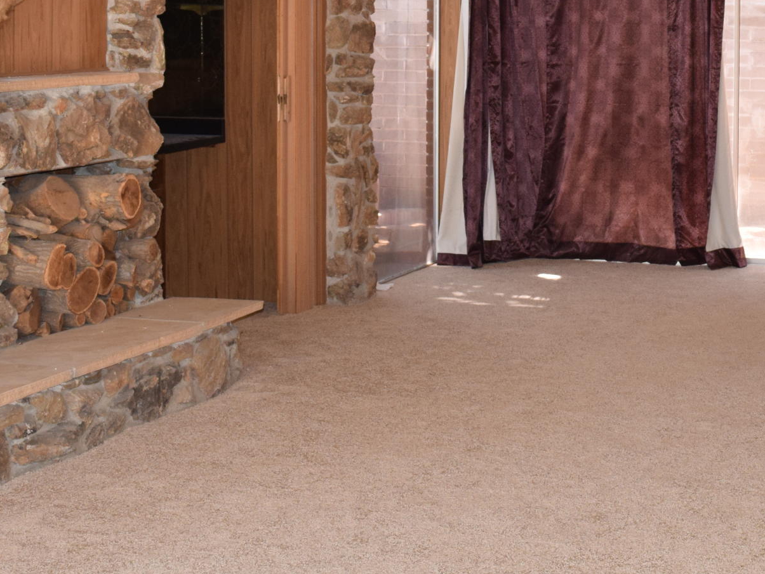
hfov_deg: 24.3
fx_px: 1746
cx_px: 623
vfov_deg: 18.5
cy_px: 97
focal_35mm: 79
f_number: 5.6
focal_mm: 22
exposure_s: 1/125
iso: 720
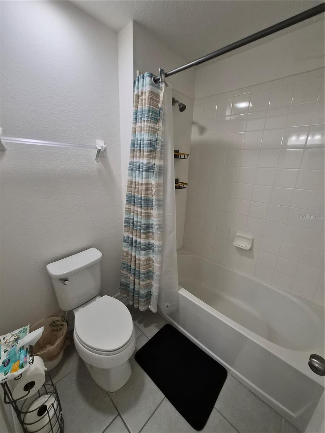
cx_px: 162
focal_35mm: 13
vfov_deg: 106.2
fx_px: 163
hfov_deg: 89.9
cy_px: 216
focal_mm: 1.7
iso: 160
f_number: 2.2
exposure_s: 1/60
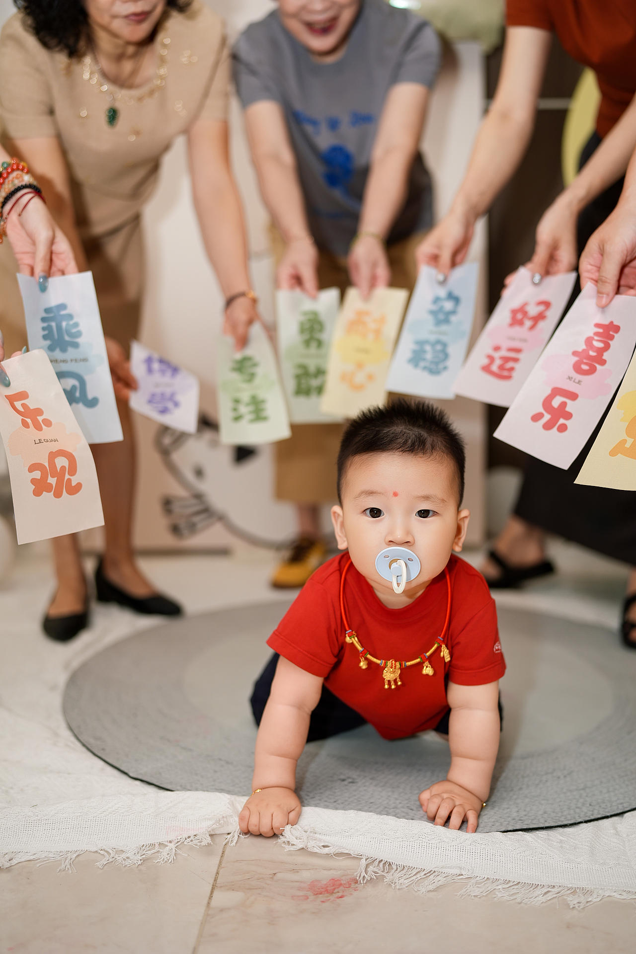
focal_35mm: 35
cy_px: 477
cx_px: 318
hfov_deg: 37.9
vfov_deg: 54.4
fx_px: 927
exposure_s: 1/250
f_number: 1.4
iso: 100
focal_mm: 35
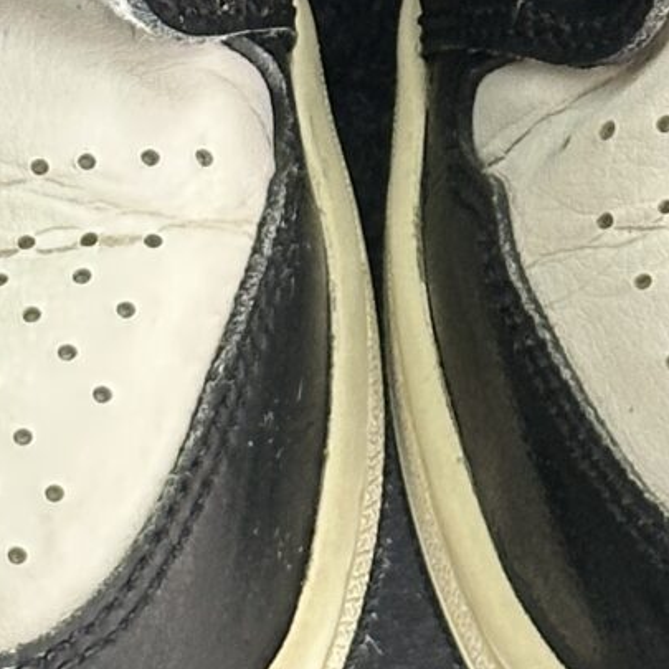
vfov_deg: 6.5
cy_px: -254
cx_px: 274
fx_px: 5860
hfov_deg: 6.5
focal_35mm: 268
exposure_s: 1/50
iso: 200
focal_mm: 6.86
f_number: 1.78
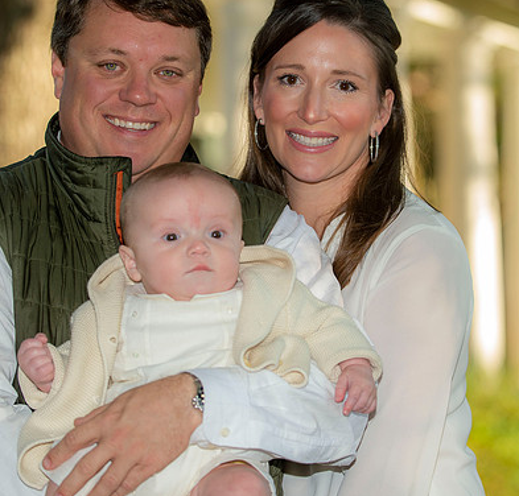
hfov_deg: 12.6
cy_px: 228
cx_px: 309
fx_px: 2357
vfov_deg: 12.0
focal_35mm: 142
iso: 100
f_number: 4.5
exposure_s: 1/200
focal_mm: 95
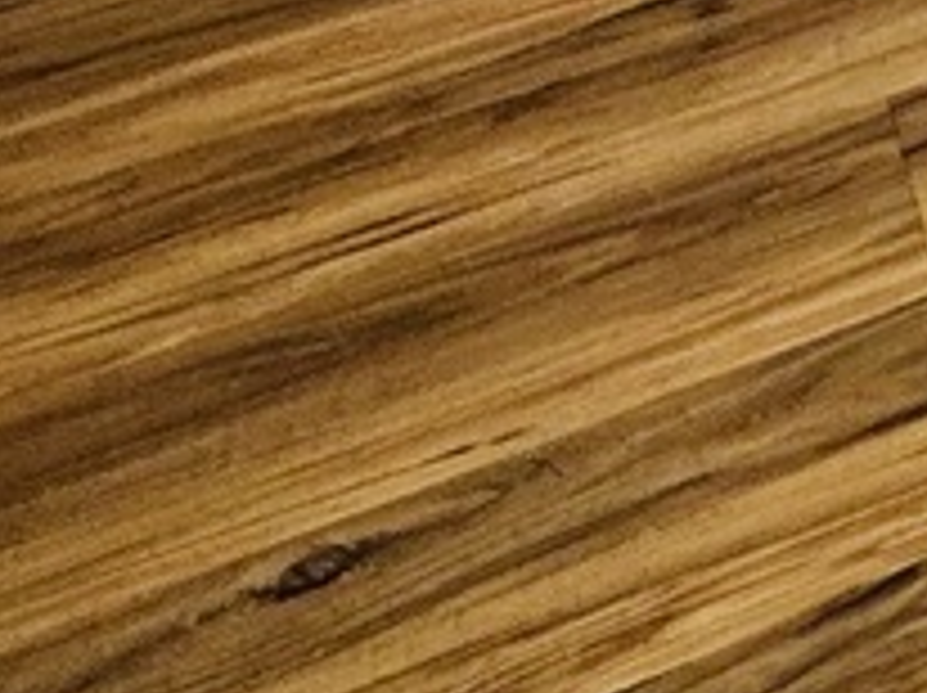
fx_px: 2728
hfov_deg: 13.5
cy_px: -1708
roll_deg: +1.0
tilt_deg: -0.2
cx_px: 2286
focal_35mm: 102
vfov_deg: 9.3
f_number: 2.2
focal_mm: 2.22
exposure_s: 1/143
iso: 40
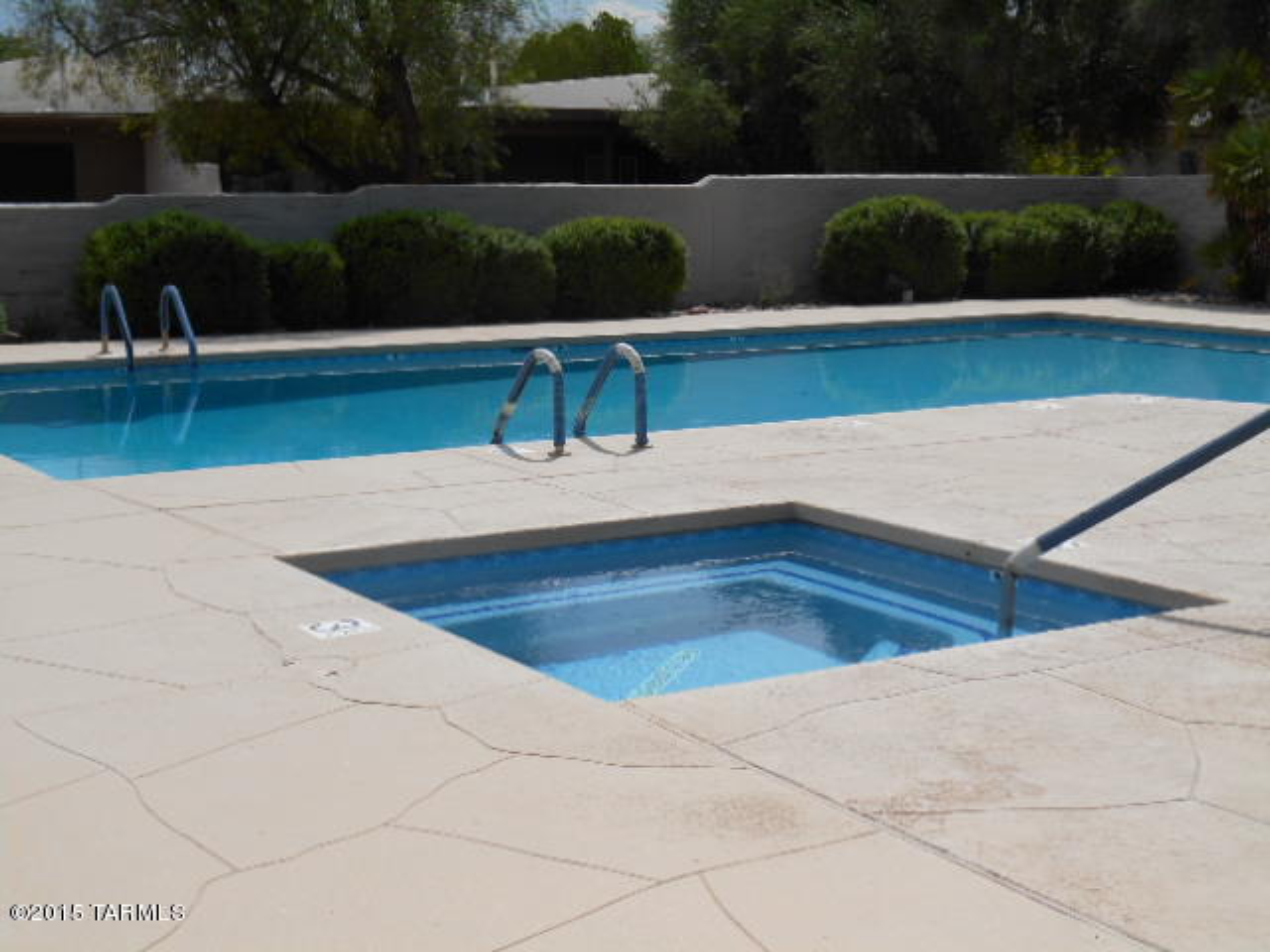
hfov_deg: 36.2
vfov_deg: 27.5
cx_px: 635
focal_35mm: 53
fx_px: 1944
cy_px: 476
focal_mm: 9.5
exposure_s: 1/1250
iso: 80
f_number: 4.2
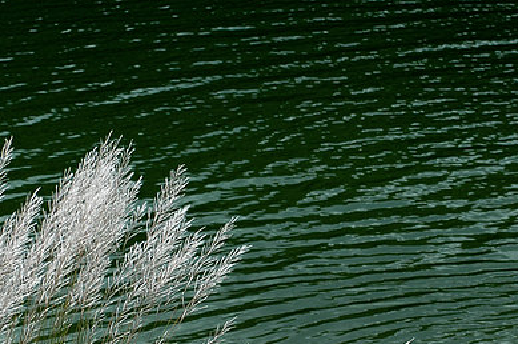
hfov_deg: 10.9
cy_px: 233
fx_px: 2715
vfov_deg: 7.2
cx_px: 306
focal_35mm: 189
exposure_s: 1/1250
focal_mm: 70
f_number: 5.6
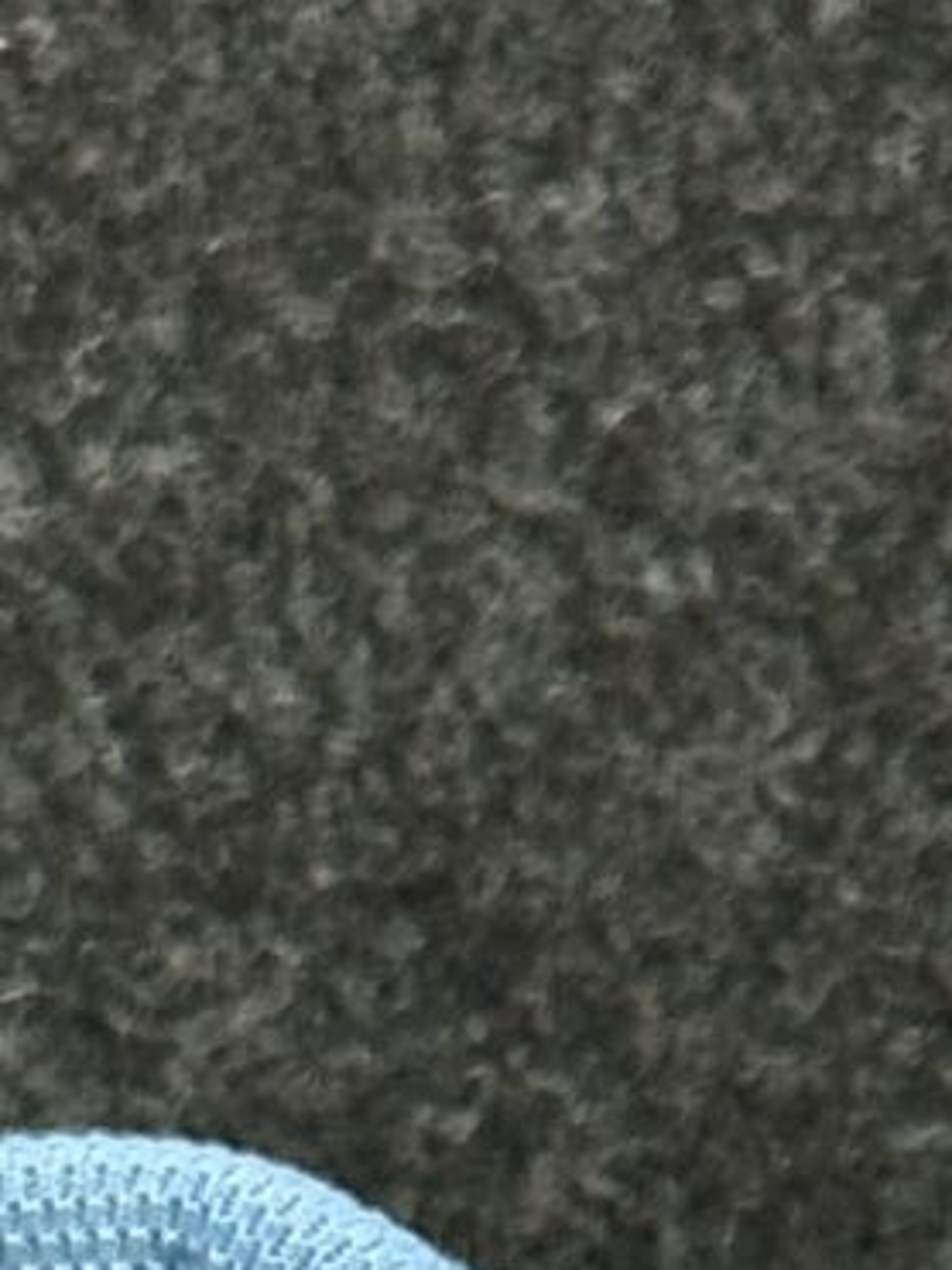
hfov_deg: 4.5
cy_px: 4077
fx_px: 12144
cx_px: 1041
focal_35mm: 331
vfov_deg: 5.5
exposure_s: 1/33
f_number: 1.78
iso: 200
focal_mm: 6.86
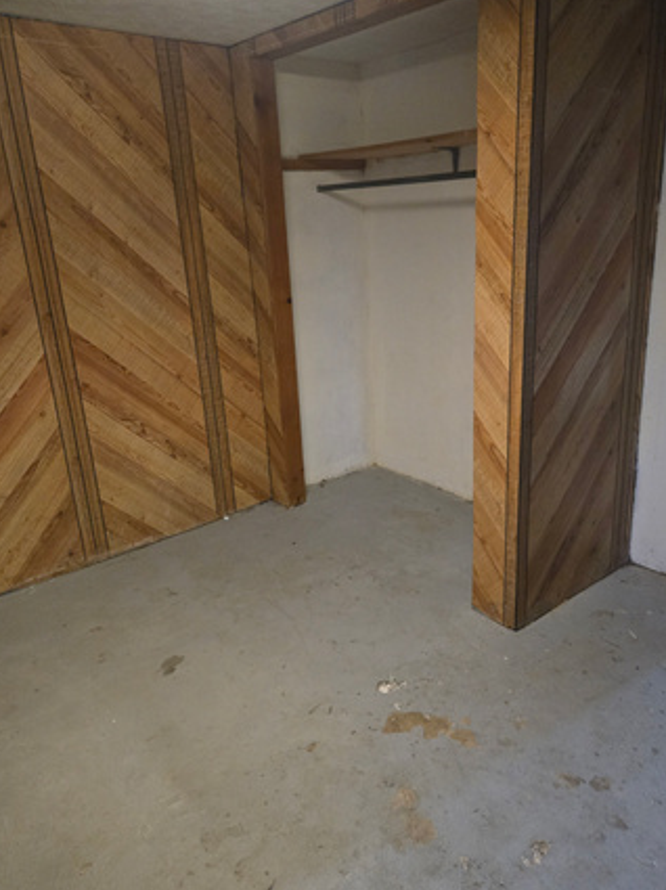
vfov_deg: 67.3
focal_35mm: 26
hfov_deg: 52.9
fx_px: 668
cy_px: 421
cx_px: 362
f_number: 1.8
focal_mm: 5.4
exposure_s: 1/60
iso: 1250
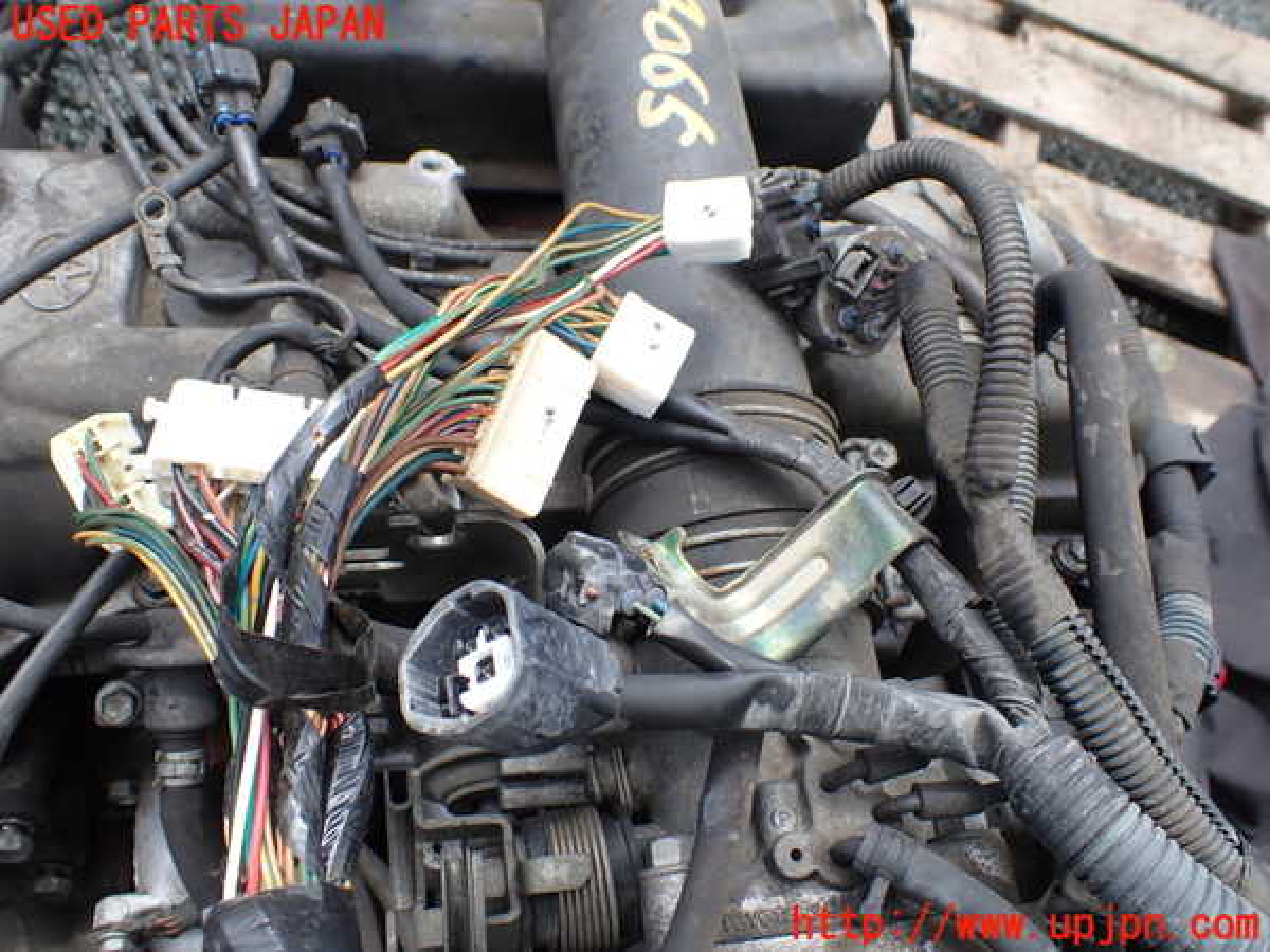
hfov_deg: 60.0
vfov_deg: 46.8
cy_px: 476
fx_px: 1101
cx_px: 635
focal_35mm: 30
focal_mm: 5.4
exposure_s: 1/320
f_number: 3.2
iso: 100
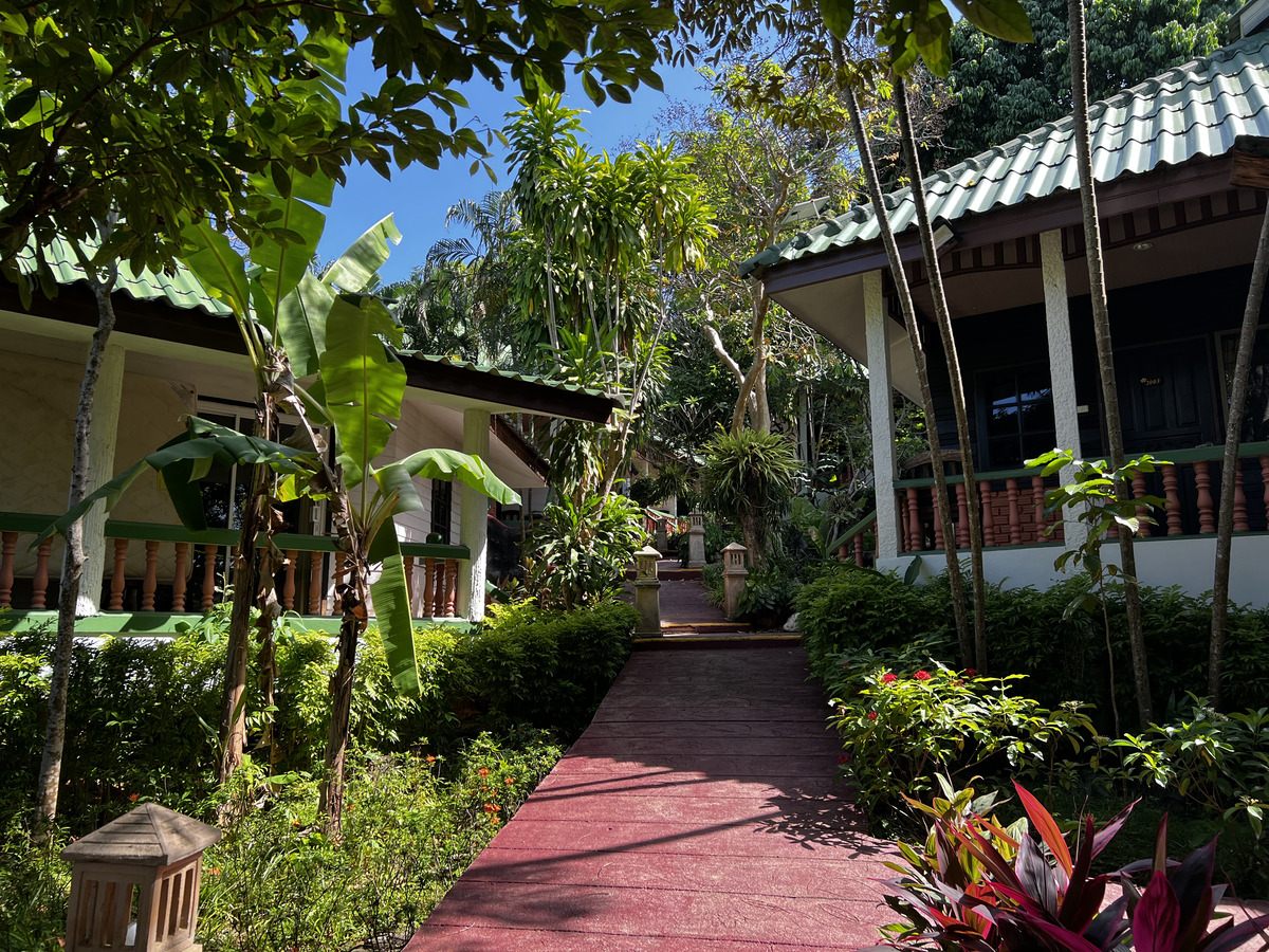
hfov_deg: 67.3
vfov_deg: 53.1
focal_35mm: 26
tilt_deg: +9.9
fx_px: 953
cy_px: 476
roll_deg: +0.6
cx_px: 634
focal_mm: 5.7
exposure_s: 1/658
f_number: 1.5
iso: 50
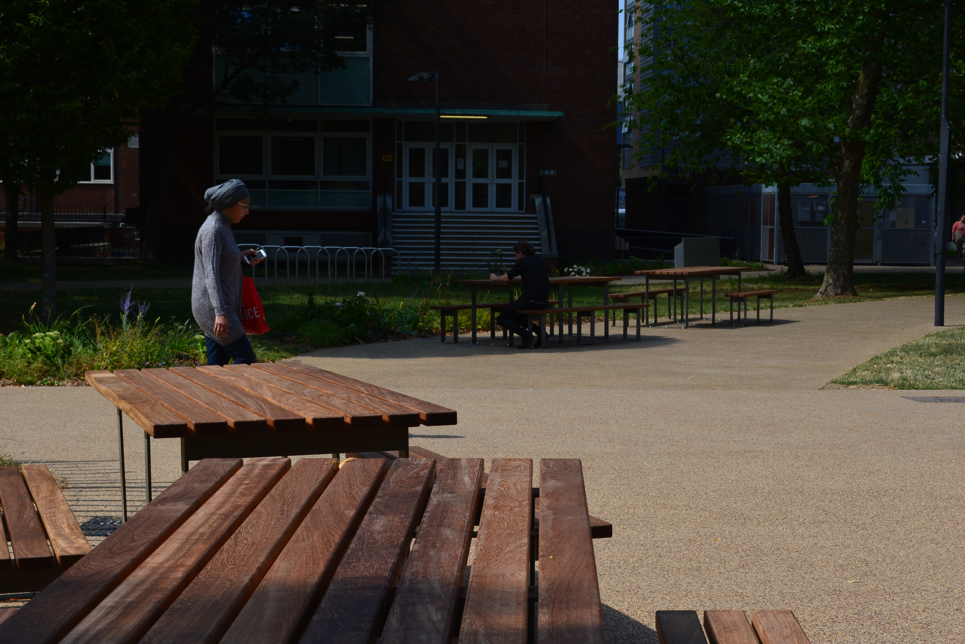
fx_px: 1849
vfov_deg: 19.7
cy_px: 383
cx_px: 560
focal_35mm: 69
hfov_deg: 29.2
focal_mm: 38
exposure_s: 1/400
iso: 200
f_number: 11
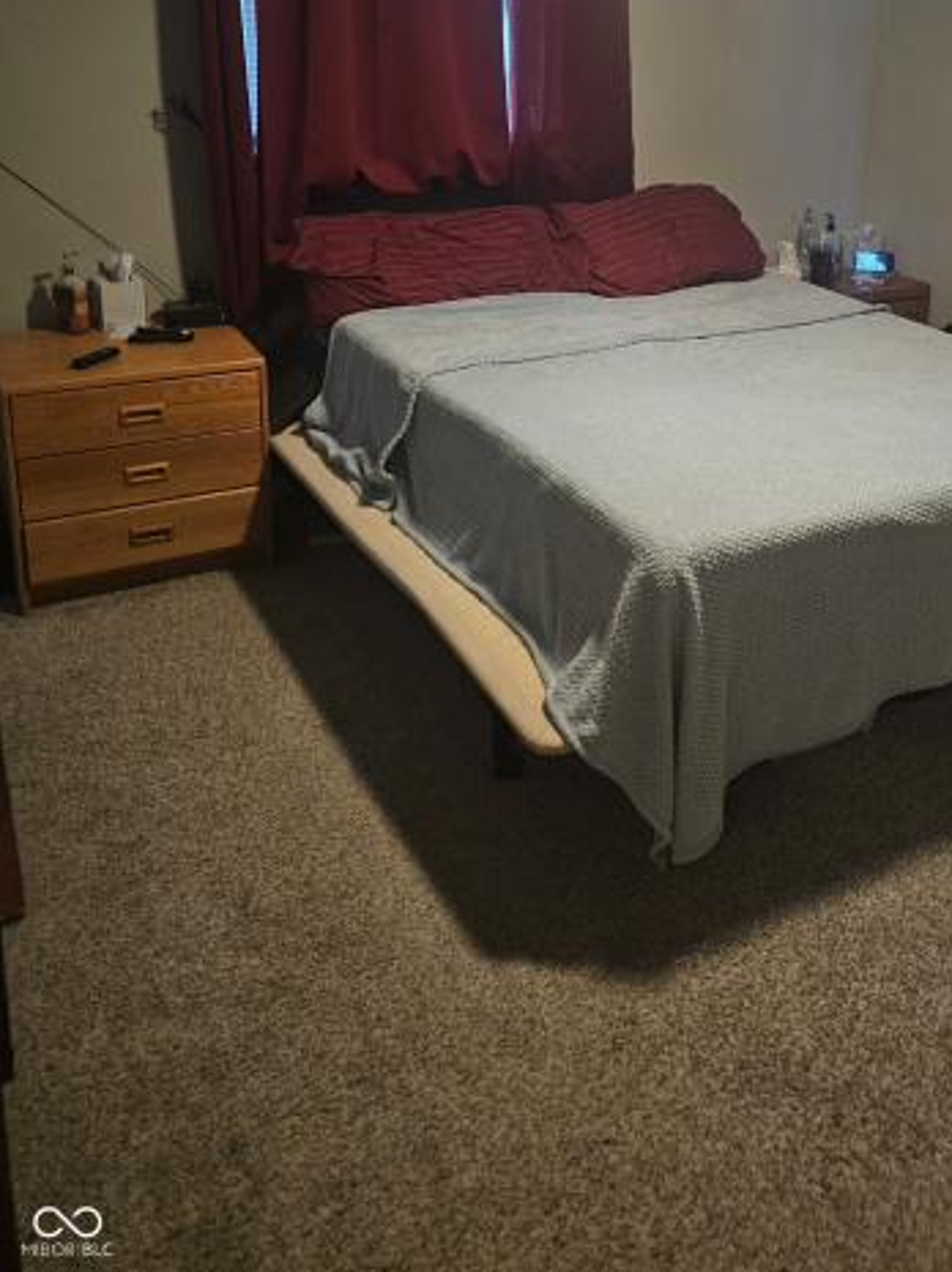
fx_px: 1212
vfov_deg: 53.6
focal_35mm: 33
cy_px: 365
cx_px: 681
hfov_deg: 41.9
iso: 640
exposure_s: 1/24
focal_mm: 6.3
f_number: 1.7
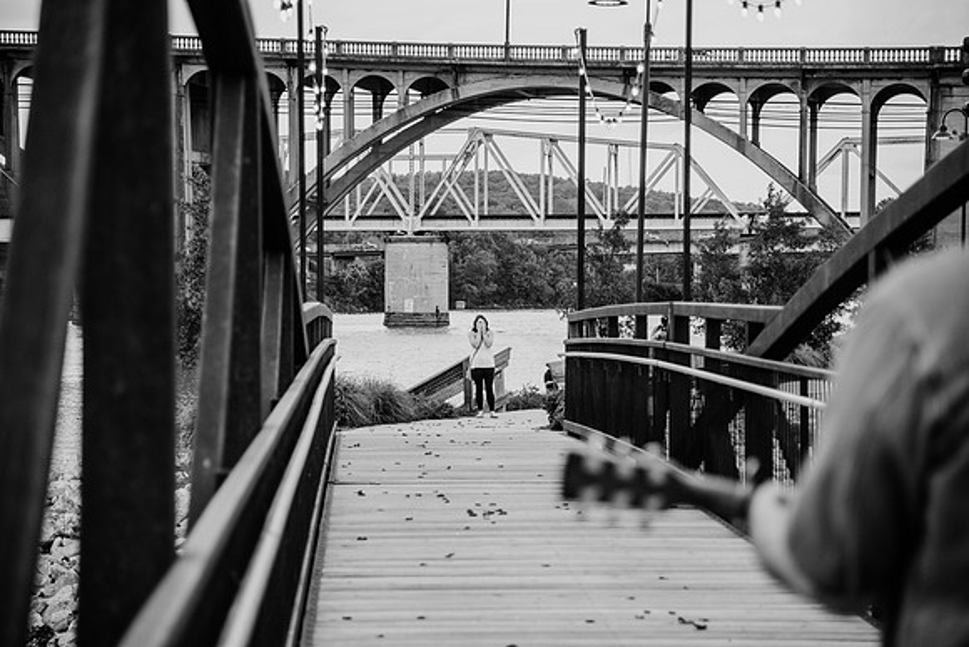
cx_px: 484
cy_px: 324
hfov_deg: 22.1
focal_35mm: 92
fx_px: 2477
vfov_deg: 14.9
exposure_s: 1/640
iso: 400
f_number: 4
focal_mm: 92
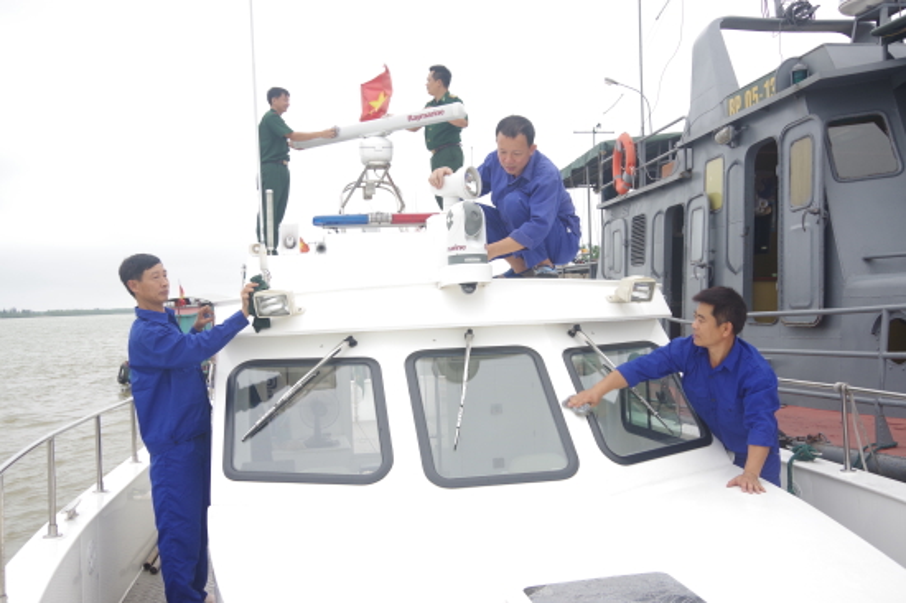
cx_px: 453
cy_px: 302
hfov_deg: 60.3
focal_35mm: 31
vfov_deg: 42.3
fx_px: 780
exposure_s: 1/125
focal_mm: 21
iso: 200
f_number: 5.6
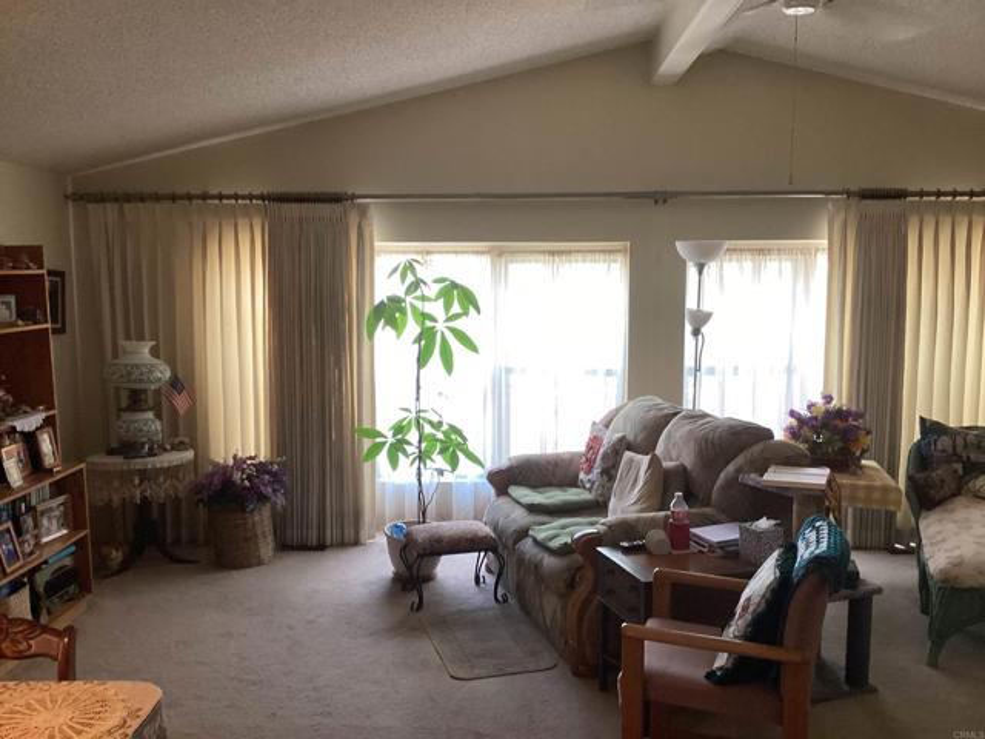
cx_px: 492
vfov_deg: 45.4
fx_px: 882
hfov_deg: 58.4
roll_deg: +0.5
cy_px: 370
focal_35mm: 31
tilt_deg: -7.4
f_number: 2.4
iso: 125
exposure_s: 1/60
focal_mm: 3.3
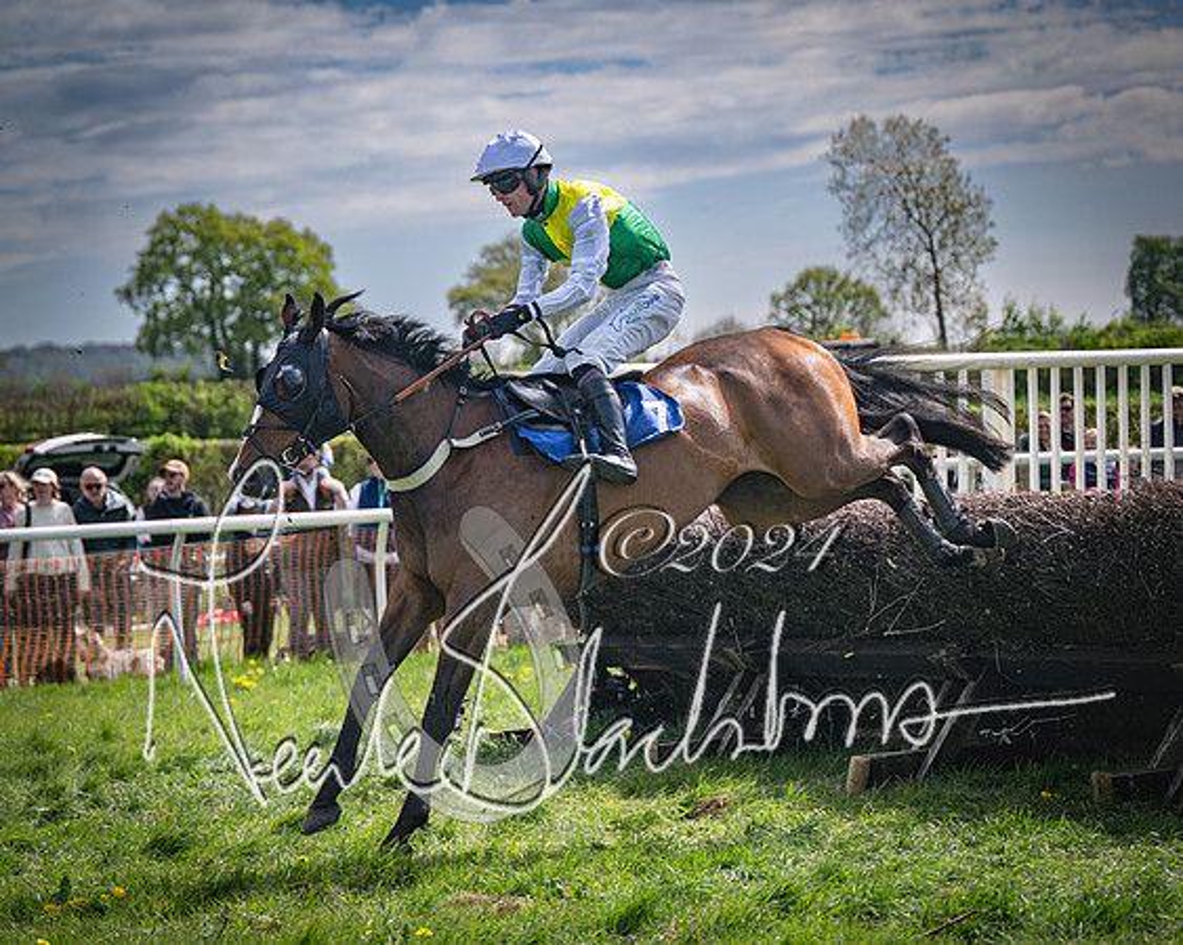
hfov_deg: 15.1
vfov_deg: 12.1
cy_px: 471
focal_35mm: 127
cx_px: 548
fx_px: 4449
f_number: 4
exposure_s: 1/2500
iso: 200
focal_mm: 98
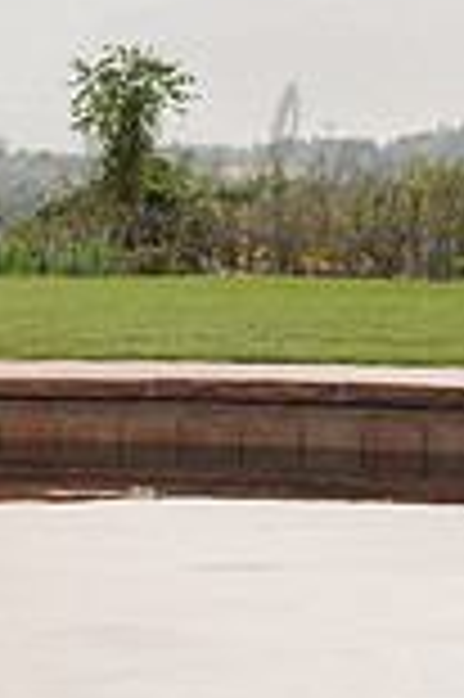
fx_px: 2809
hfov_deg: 9.2
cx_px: -194
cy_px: 149
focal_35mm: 145
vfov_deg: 14.1
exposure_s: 1/500
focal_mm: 50
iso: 160
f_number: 4
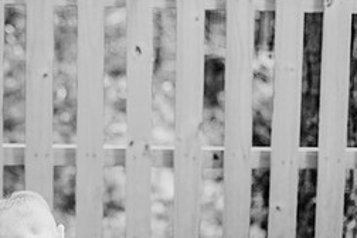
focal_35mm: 136
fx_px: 1349
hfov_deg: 14.9
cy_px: 243
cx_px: 28
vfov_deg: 10.0
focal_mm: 50
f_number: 2.2
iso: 200
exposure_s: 1/1000
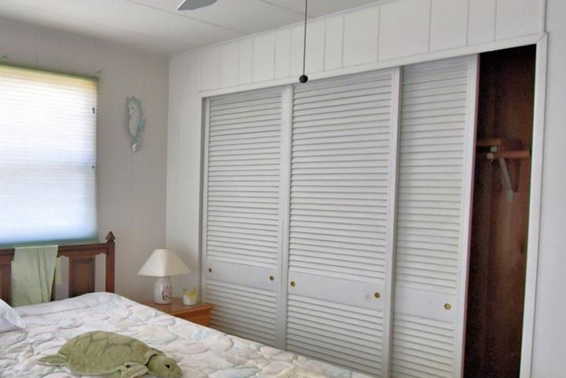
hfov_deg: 54.0
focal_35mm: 33
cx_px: 128
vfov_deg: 39.9
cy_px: 219
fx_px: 519
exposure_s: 1/125
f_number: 4.5
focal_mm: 10
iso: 360
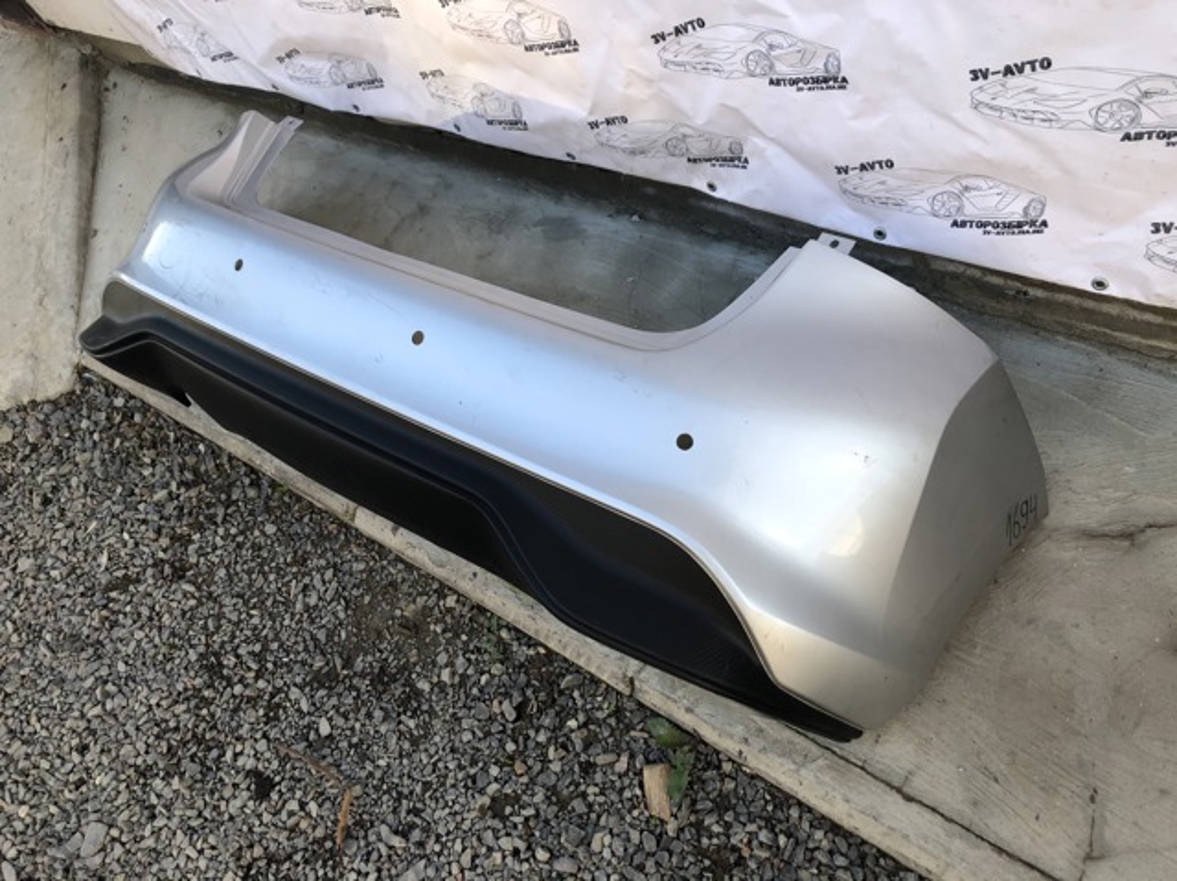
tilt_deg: -52.2
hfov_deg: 63.5
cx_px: 588
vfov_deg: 49.7
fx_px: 951
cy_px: 440
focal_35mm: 28
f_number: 1.8
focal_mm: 3.99
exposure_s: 1/120
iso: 32
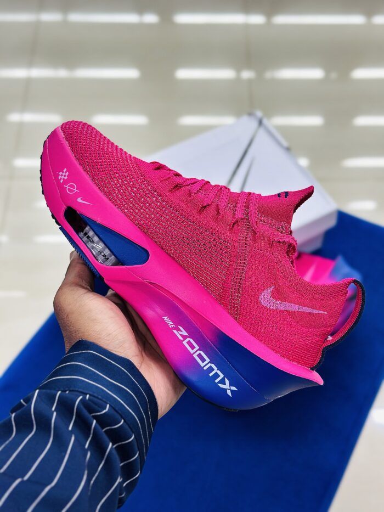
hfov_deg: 30.3
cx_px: 192
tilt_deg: -54.5
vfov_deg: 39.7
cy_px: 256
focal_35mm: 48
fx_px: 710
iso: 80
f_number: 1.78
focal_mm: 6.86
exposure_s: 1/121
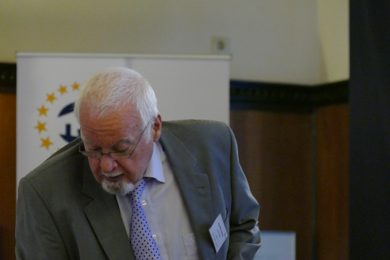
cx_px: 195
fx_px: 2600
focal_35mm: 240
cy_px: 130
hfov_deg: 8.6
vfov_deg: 5.7
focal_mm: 87.58
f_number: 4
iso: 3200
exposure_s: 1/125
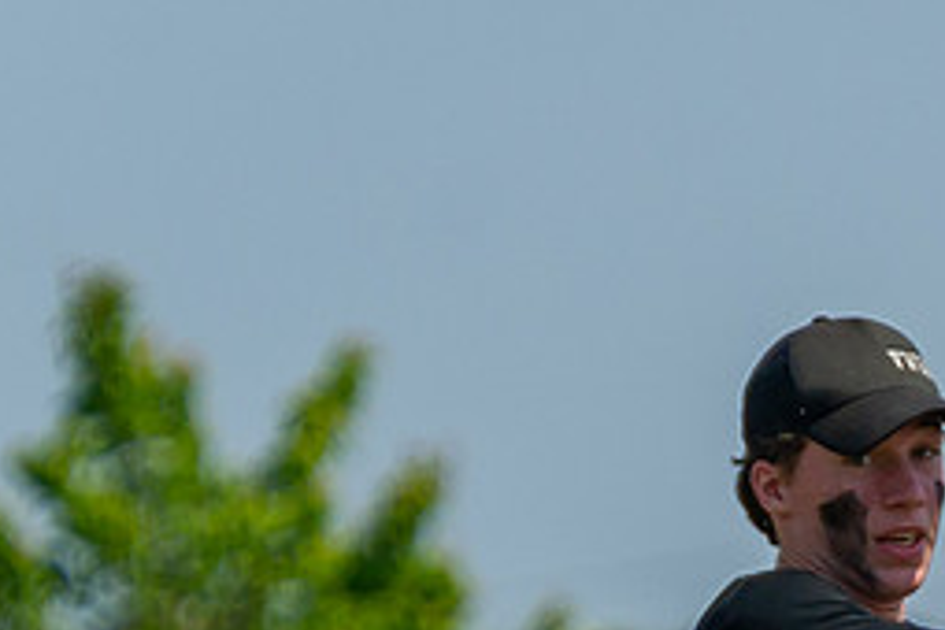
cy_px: 918
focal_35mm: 1153
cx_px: 1021
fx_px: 30264
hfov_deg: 1.8
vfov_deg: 1.2
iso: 400
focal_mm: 220
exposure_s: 1/5000
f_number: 4
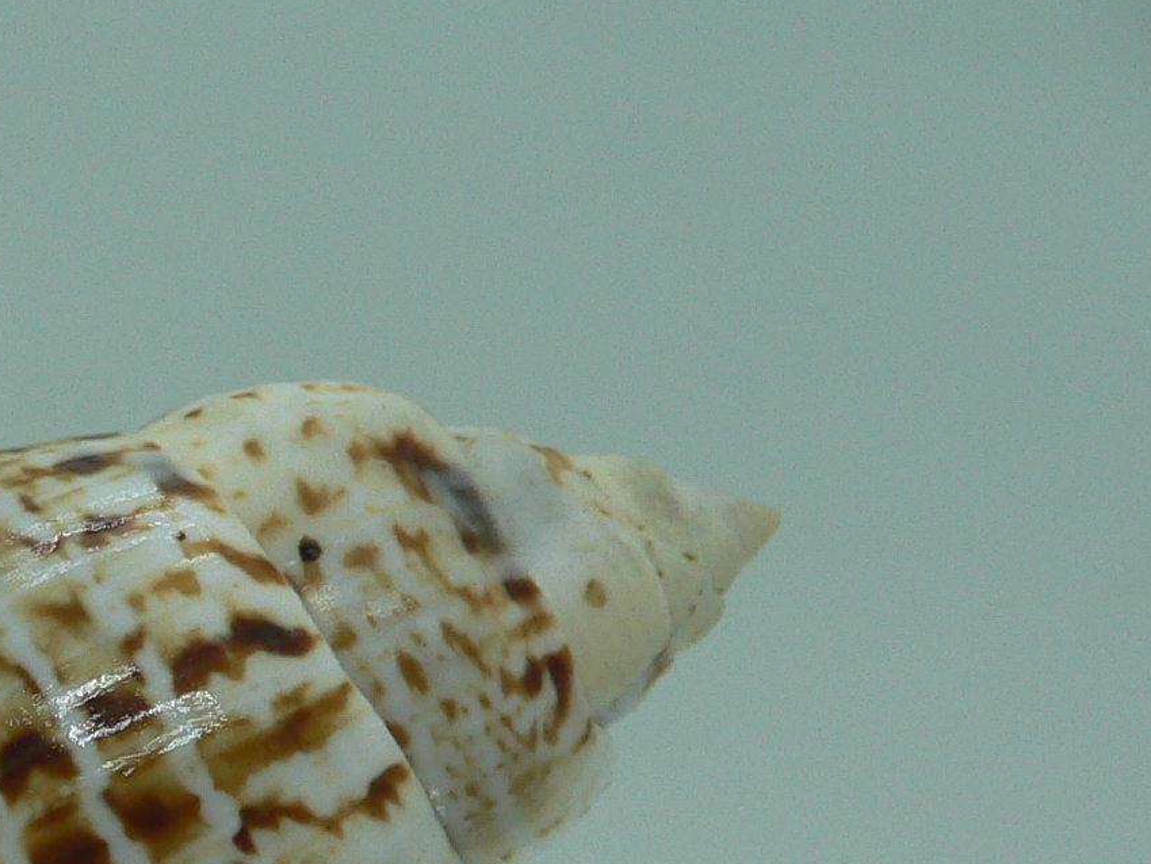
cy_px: 987
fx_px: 2761
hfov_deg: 22.4
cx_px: -83
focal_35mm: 83
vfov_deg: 17.1
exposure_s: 1/60
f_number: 2.8
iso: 80
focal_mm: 4.6
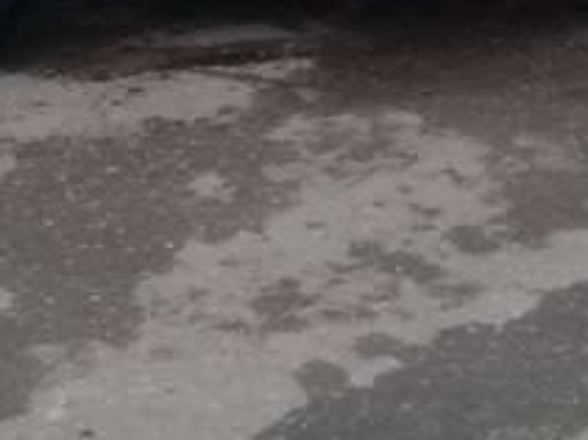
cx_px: 334
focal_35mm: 97
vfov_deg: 14.1
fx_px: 1647
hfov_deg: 20.2
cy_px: -244
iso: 80
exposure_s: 1/33
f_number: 2.2
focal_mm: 3.3
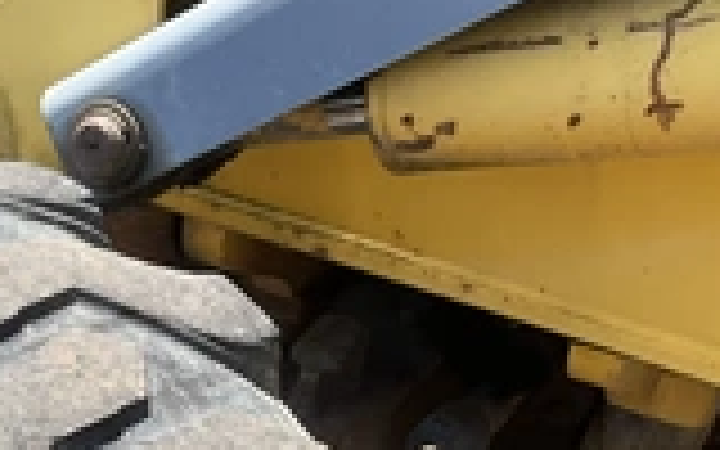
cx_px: -76
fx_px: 1511
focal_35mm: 77
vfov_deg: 15.7
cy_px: 662
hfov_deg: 24.9
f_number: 1.8
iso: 25
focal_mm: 3
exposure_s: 1/691
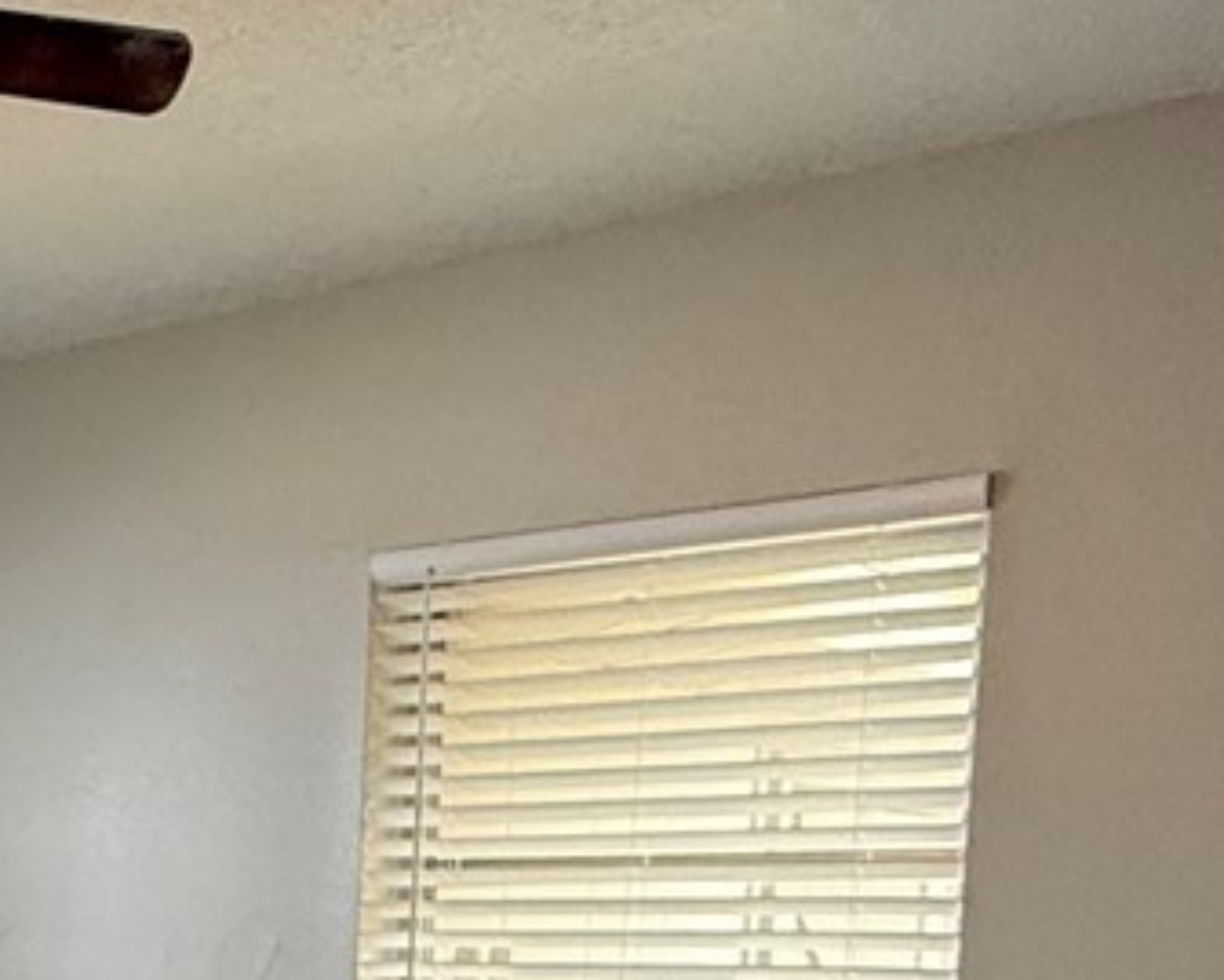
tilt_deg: -6.9
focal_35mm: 65
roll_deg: -0.4
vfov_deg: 21.5
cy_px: 1231
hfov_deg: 27.1
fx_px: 2355
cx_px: -69
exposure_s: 1/120
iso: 500
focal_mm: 2.22
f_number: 2.2
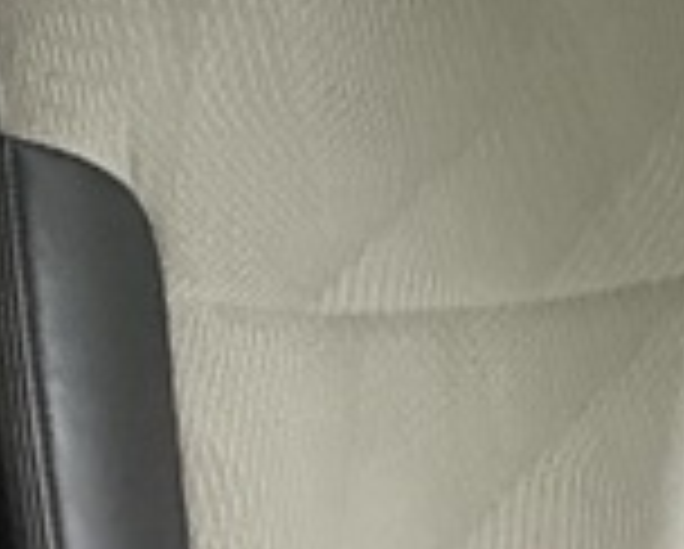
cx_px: 540
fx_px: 1865
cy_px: 482
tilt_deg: -24.3
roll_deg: -2.7
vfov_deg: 16.6
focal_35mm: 92
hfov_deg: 20.6
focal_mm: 2.22
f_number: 2.2
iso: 1250
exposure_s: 1/33
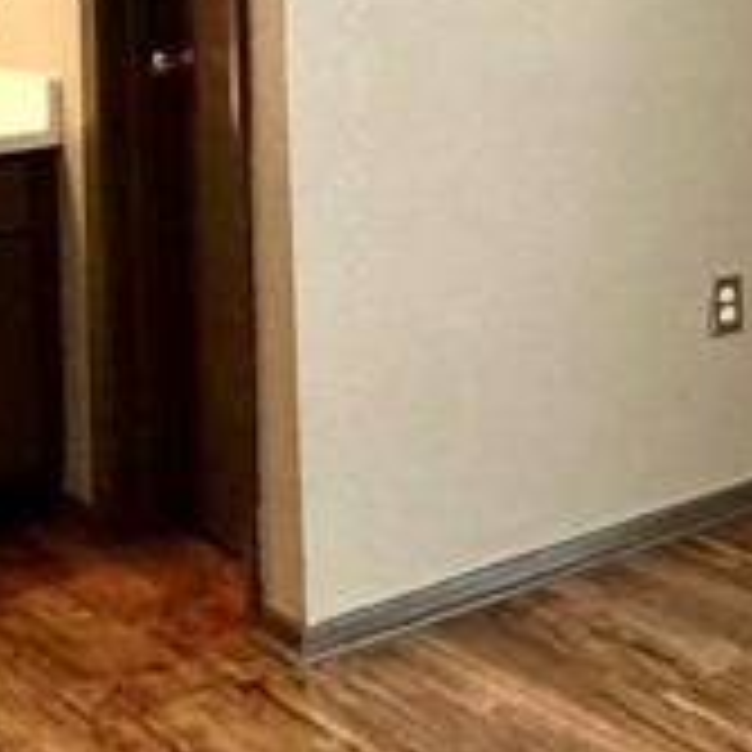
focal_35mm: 76
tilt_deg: -1.4
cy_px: -104
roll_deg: +1.5
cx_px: 1346
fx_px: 1868
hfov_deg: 18.1
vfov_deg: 21.4
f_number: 2.2
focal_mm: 2.22
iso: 160
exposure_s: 1/121
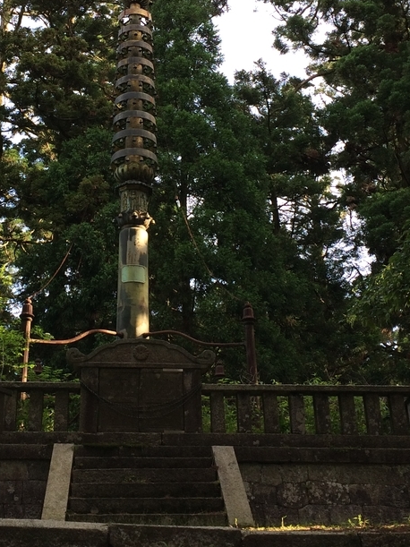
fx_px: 900
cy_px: 187
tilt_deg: +25.0
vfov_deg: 33.5
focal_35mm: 57
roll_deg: +0.8
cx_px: 139
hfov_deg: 25.5
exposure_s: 1/206
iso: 32
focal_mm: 4.15
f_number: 2.2
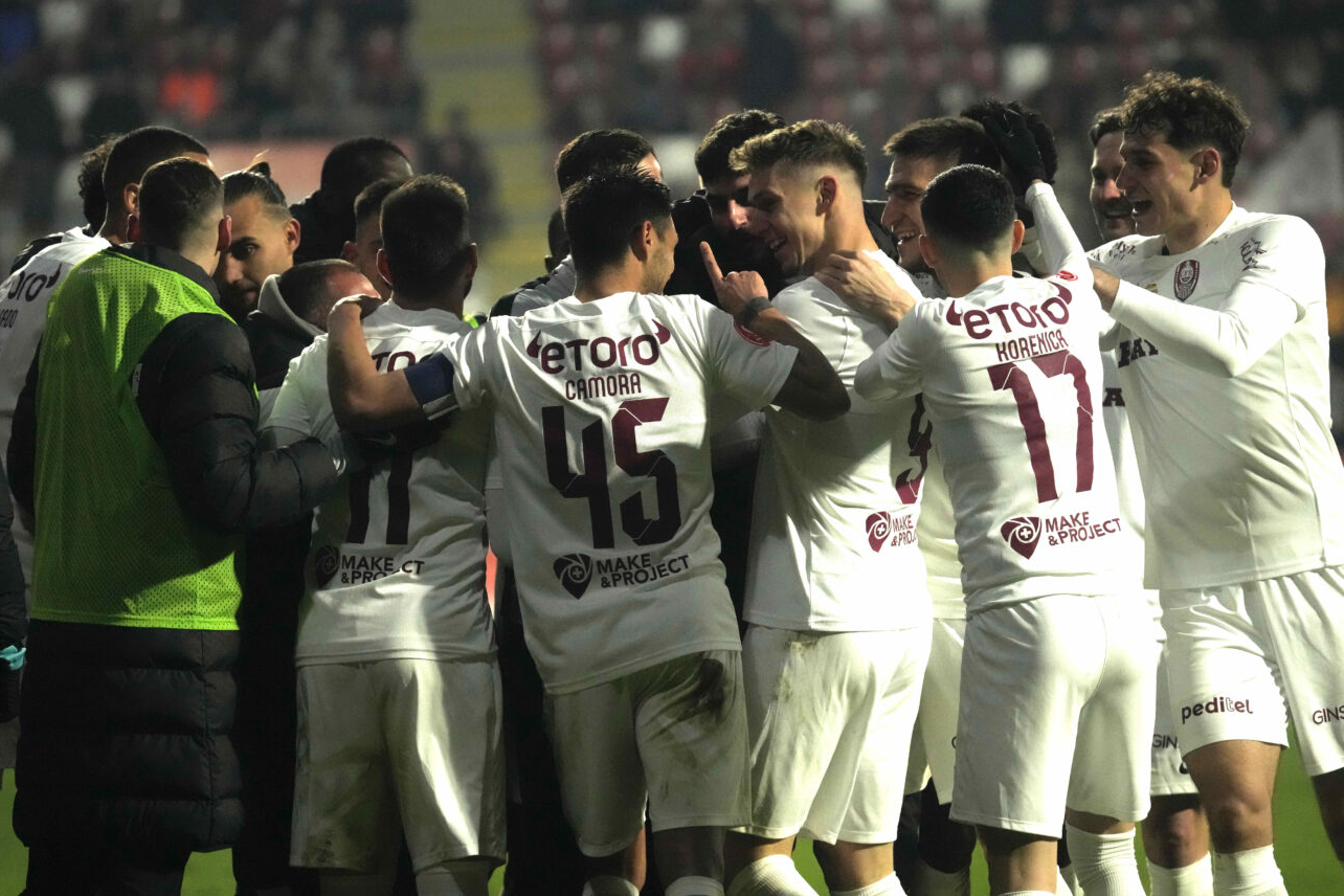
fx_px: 13066
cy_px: 476
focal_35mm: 350
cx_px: 689
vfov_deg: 3.9
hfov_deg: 5.9
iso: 10000
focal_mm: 321
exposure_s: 1/2500
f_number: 6.3
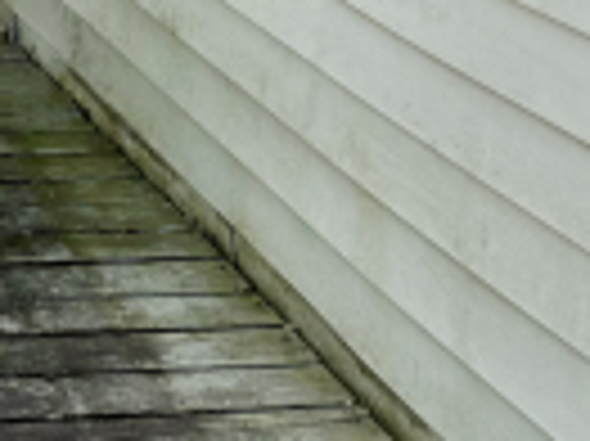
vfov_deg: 11.5
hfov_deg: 15.3
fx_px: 2077
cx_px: -218
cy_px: -279
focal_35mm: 122
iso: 100
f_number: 1.78
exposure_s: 1/2169
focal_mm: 6.76
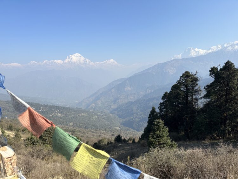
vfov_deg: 56.8
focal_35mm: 24
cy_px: 90
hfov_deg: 71.6
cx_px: 119
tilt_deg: -6.8
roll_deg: +2.2
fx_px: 165
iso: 80
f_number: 1.78
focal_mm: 6.86
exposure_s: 1/3861
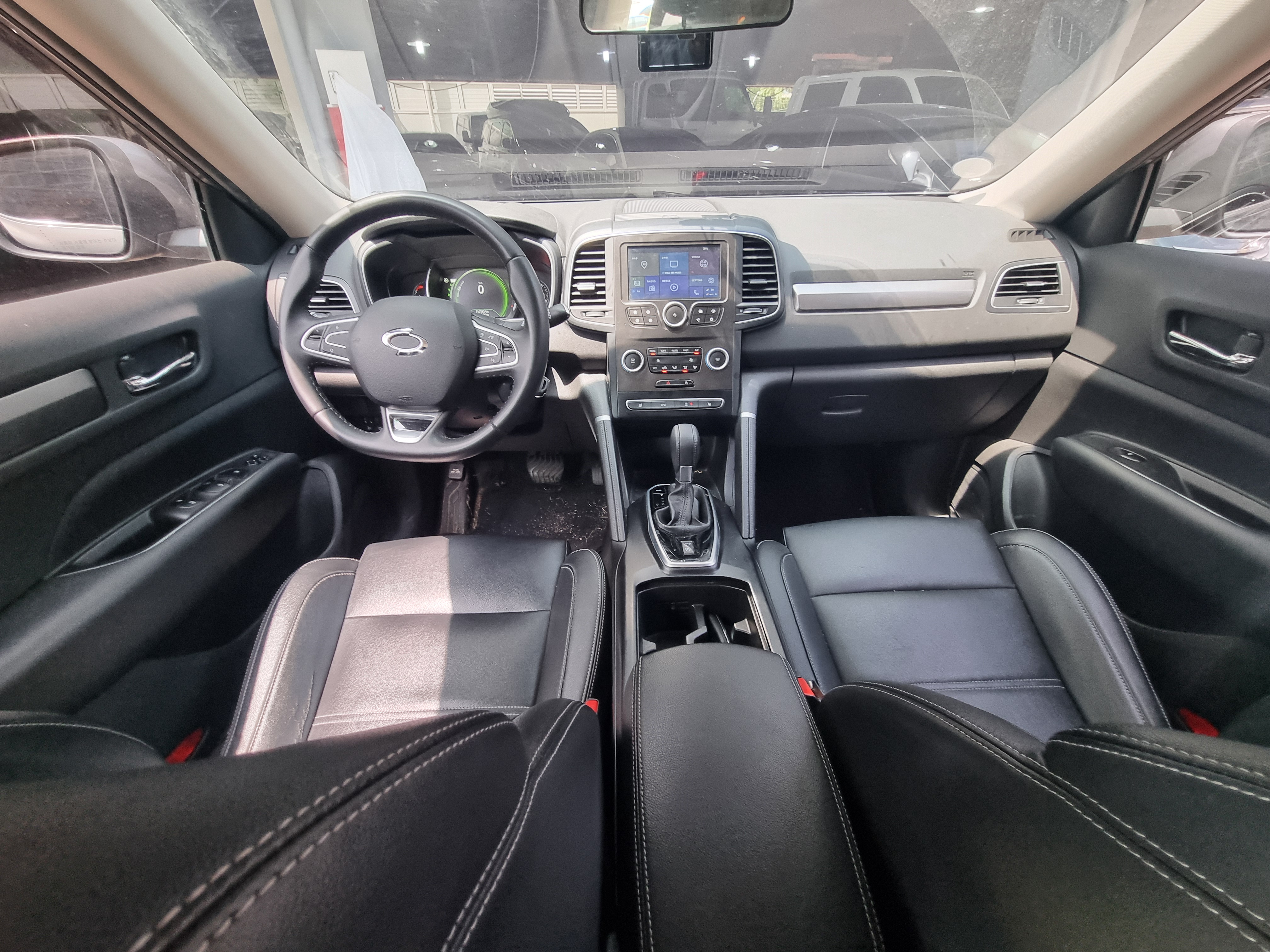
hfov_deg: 106.2
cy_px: 476
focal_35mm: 13
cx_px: 635
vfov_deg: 89.9
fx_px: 477
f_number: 2.2
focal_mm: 2.2
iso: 160
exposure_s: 1/60
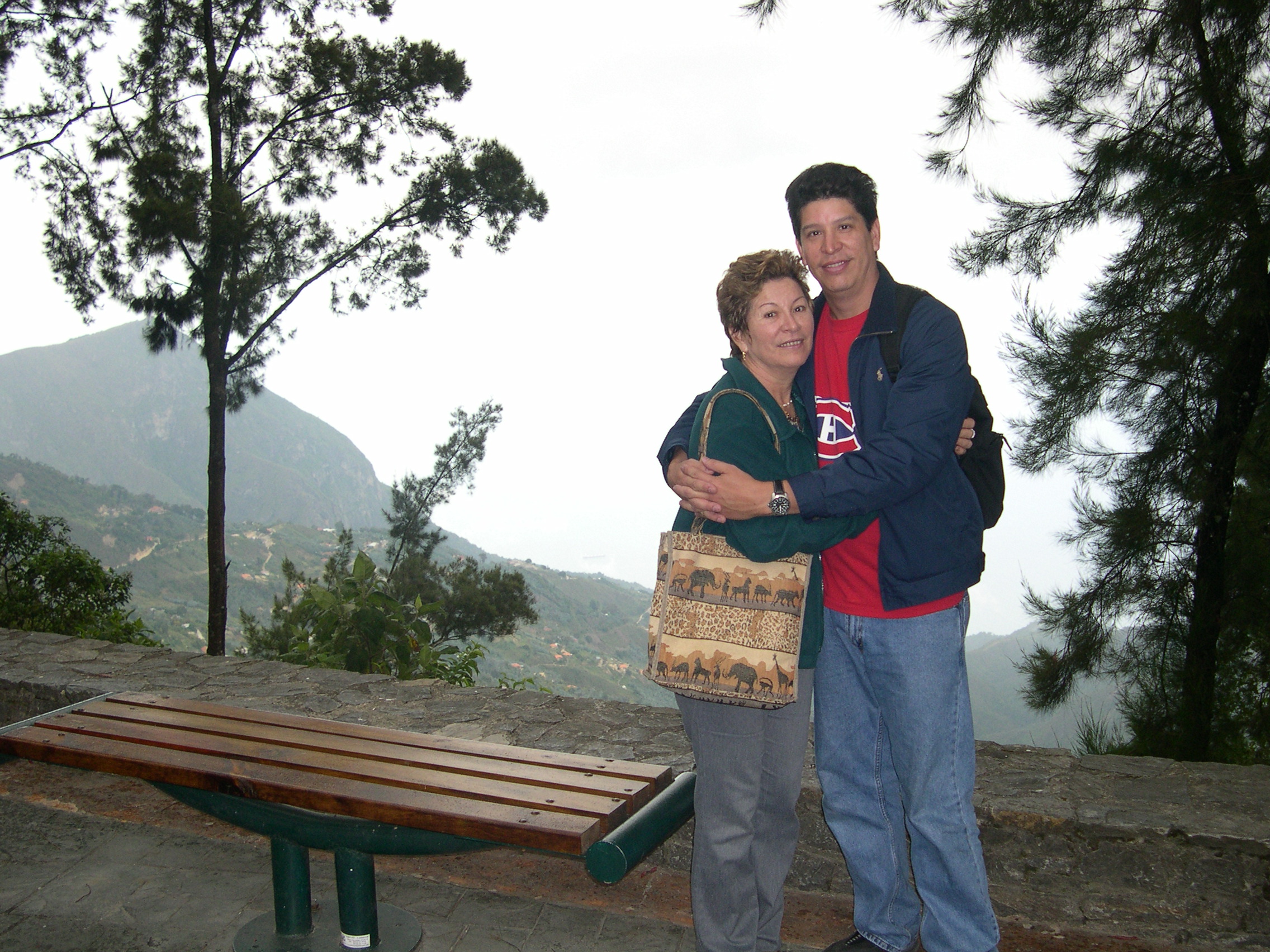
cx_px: 635
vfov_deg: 37.7
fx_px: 1394
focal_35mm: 38
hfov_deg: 49.0
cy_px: 476
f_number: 2.8
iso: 141
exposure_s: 1/537
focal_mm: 8
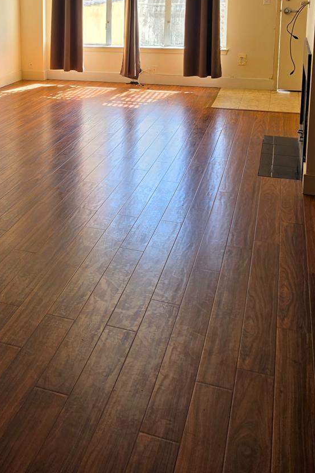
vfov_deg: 42.7
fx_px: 564
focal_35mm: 43
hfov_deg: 30.0
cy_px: 73
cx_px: 39
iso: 25
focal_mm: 6.5
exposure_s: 1/359
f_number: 1.4
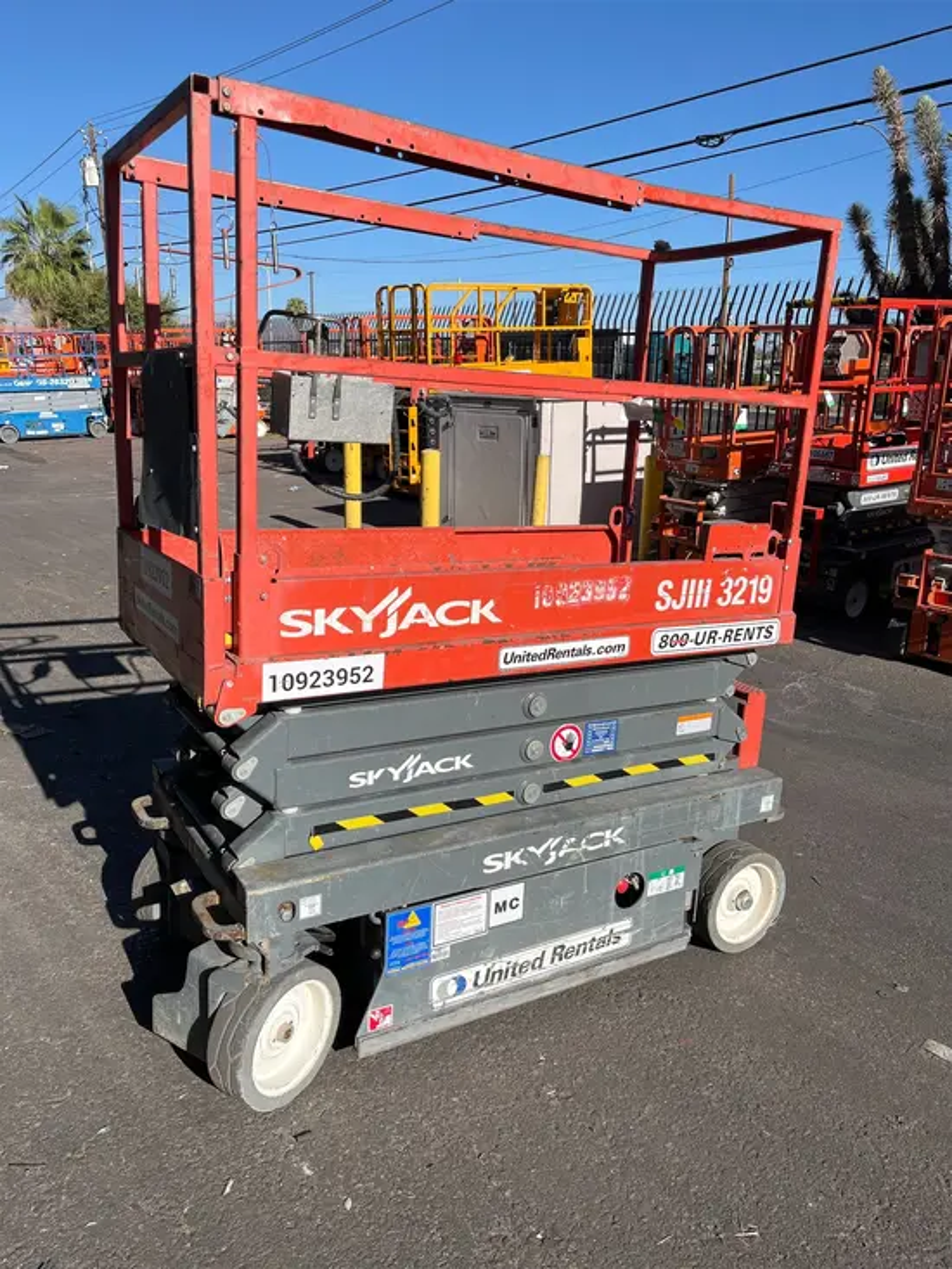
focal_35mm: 26
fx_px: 953
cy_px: 634
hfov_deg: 53.1
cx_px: 476
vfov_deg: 67.3
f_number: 1.6
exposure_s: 1/4651
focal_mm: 5.1
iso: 50
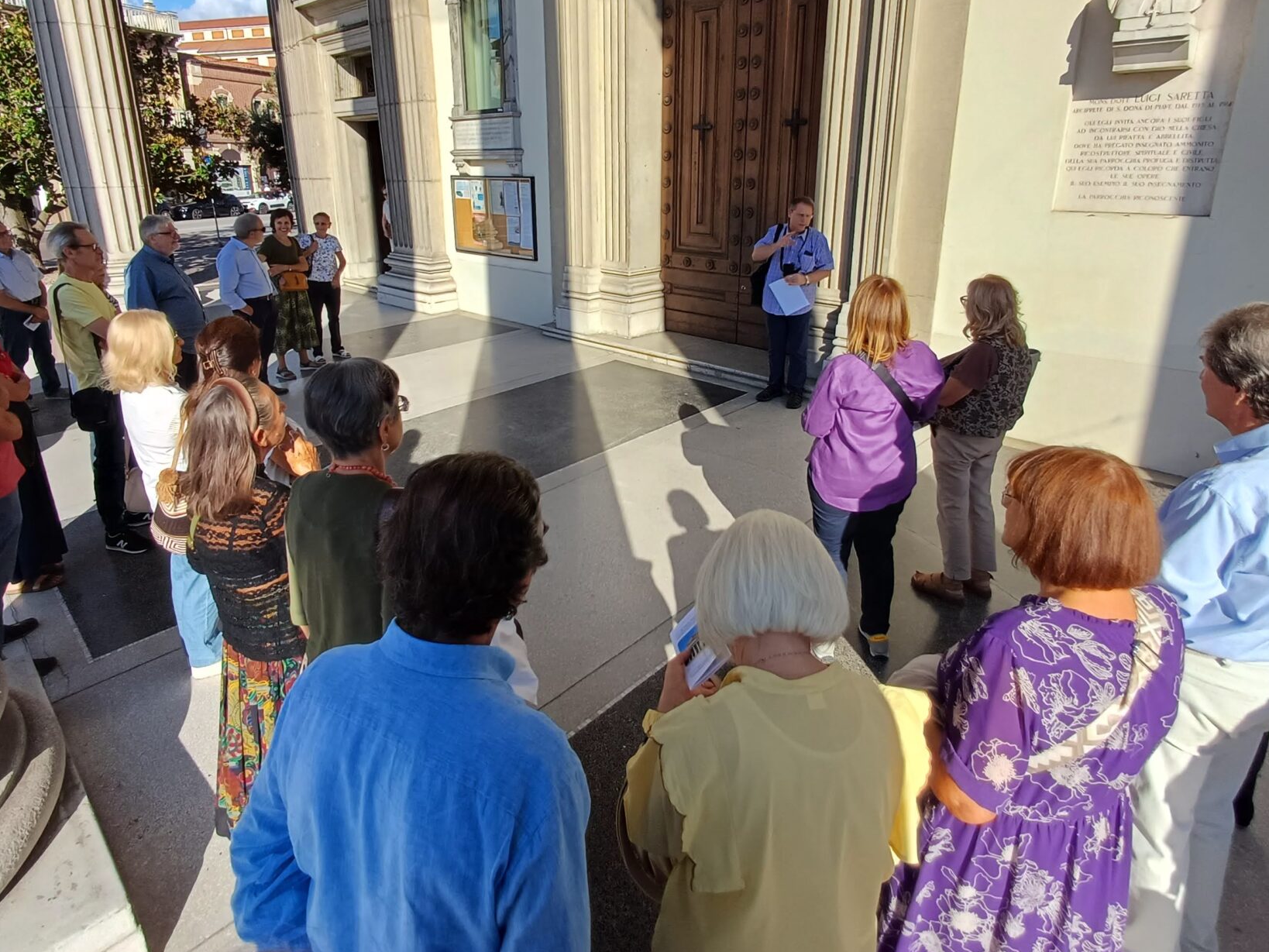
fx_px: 733
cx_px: 606
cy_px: 364
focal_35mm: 20
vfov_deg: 65.1
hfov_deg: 81.7
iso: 40
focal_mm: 1.64
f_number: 2.2
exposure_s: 1/1056
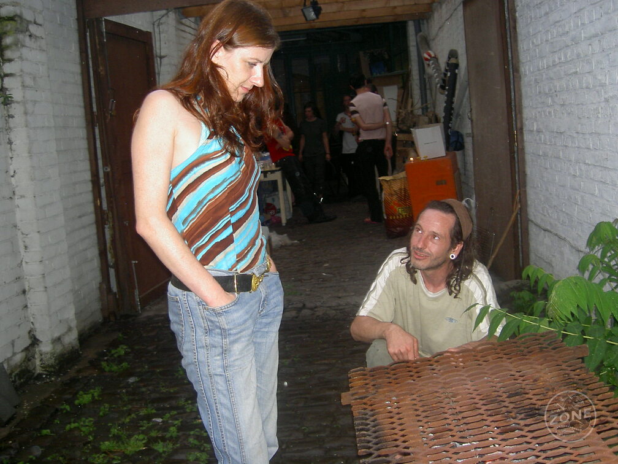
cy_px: 232
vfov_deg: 36.8
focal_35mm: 39
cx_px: 309
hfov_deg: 47.9
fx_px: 696
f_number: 2.8
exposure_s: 1/59.5
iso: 100
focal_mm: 8
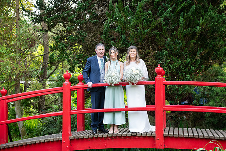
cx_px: 113
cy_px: 76
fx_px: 389
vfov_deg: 21.9
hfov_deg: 32.4
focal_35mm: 62
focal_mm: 62
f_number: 5.6
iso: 640
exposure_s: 1/200
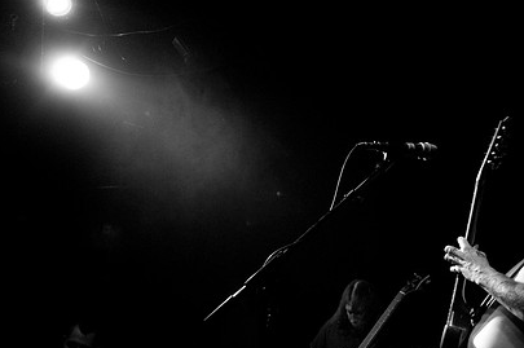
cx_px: 340
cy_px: 222
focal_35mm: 43
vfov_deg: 31.0
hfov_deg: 44.9
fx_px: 625
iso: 1250
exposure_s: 1/60
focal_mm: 20
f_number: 2.8
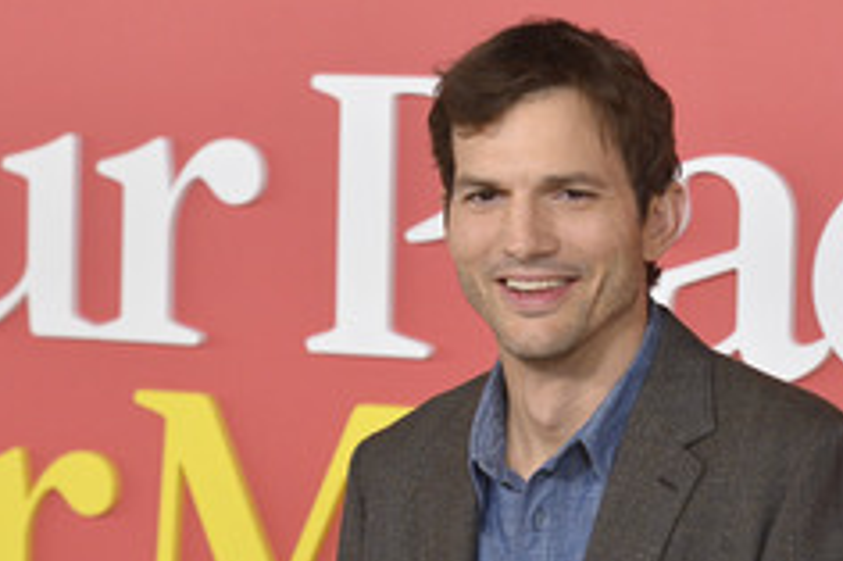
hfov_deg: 14.3
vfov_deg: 9.5
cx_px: 532
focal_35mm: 143
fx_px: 3346
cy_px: 525
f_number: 6.3
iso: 1600
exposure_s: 1/320
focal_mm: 75
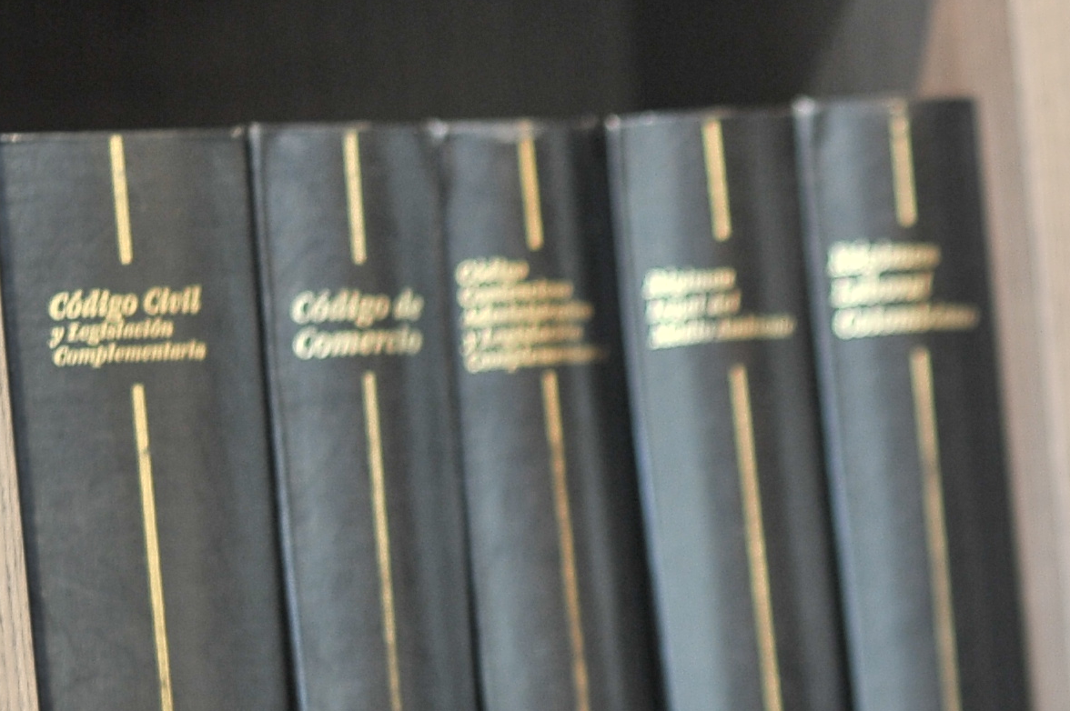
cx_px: 1200
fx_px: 5375
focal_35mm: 181
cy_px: 774
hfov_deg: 11.2
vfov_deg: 7.5
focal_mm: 50
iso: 640
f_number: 1.4
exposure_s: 1/50
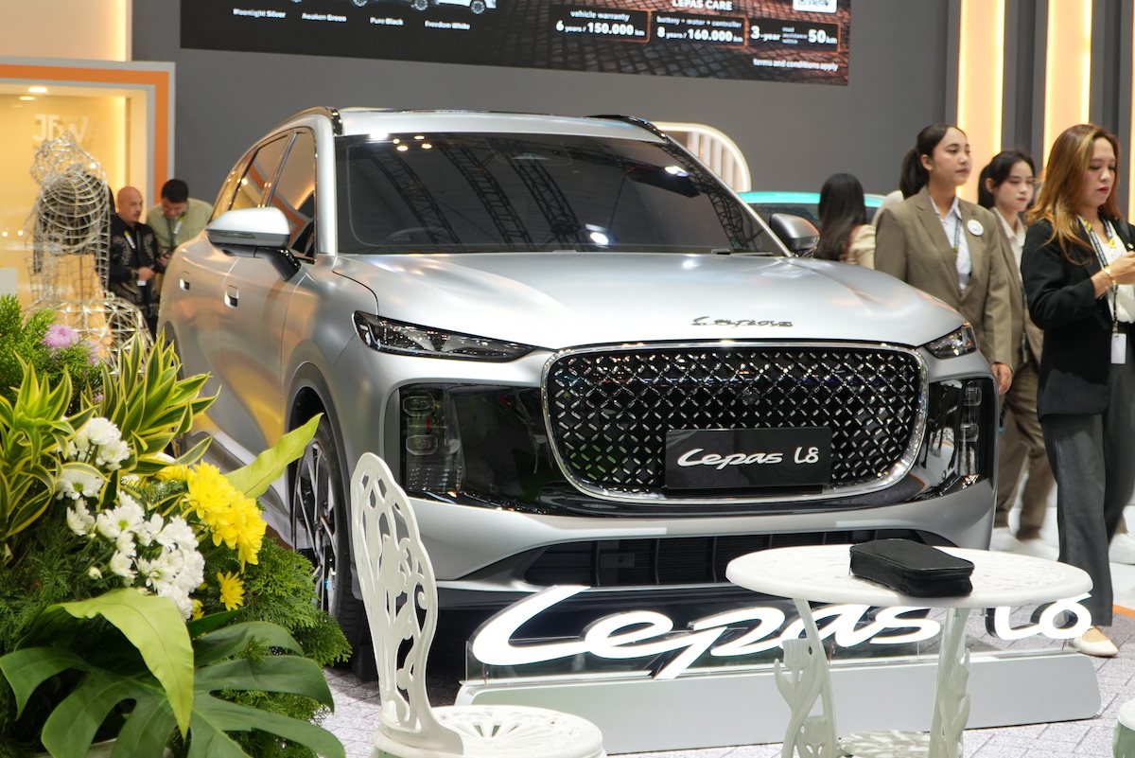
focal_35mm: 39
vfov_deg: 34.2
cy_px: 379
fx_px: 1230
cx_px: 568
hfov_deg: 49.5
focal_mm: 26
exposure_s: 1/50
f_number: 4
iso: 320
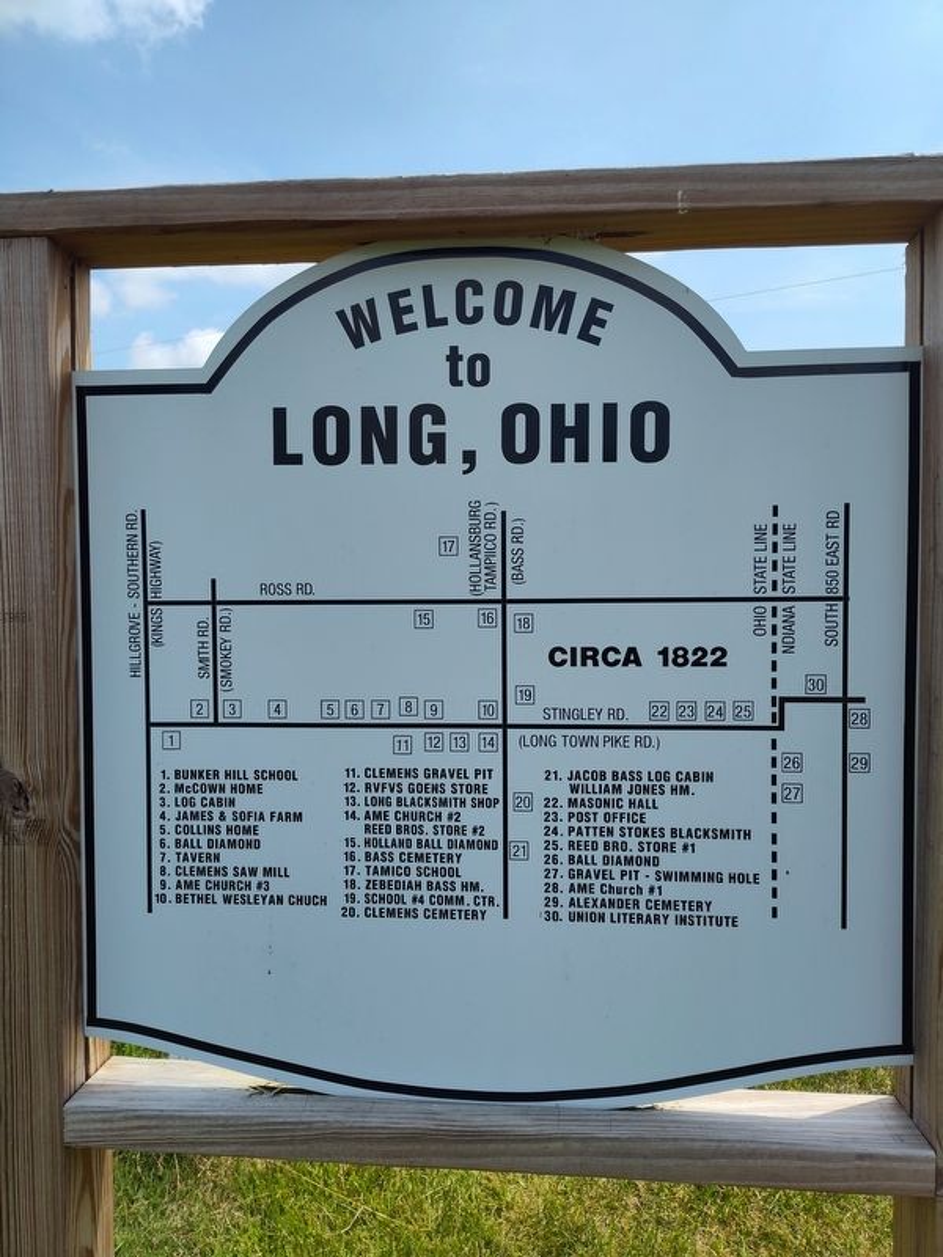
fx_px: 835
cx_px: 472
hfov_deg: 58.9
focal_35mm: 23
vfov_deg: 73.9
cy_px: 628
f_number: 1.8
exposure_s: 1/1553
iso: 100
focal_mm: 5.56
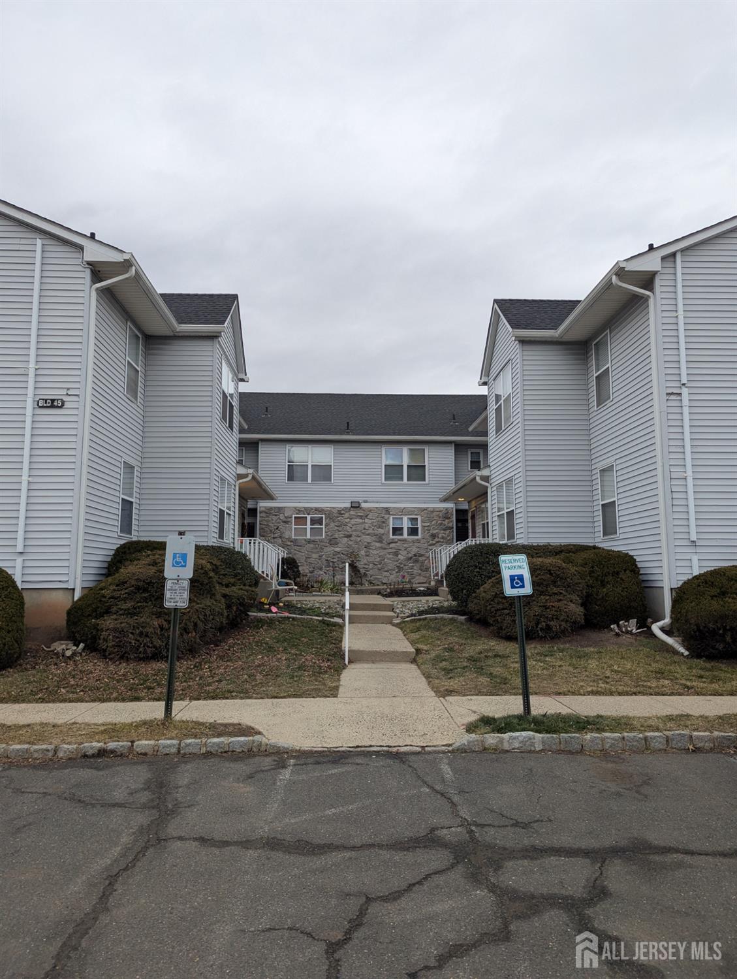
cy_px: 490
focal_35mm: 24
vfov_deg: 71.5
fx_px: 679
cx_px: 368
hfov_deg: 56.9
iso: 142
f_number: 1.85
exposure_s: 1/276
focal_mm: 6.81
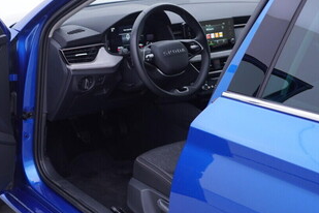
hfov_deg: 30.6
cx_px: 59
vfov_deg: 21.2
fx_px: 567
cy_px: 106
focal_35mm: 64
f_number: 3.2
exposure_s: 1/50
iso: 125
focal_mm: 24
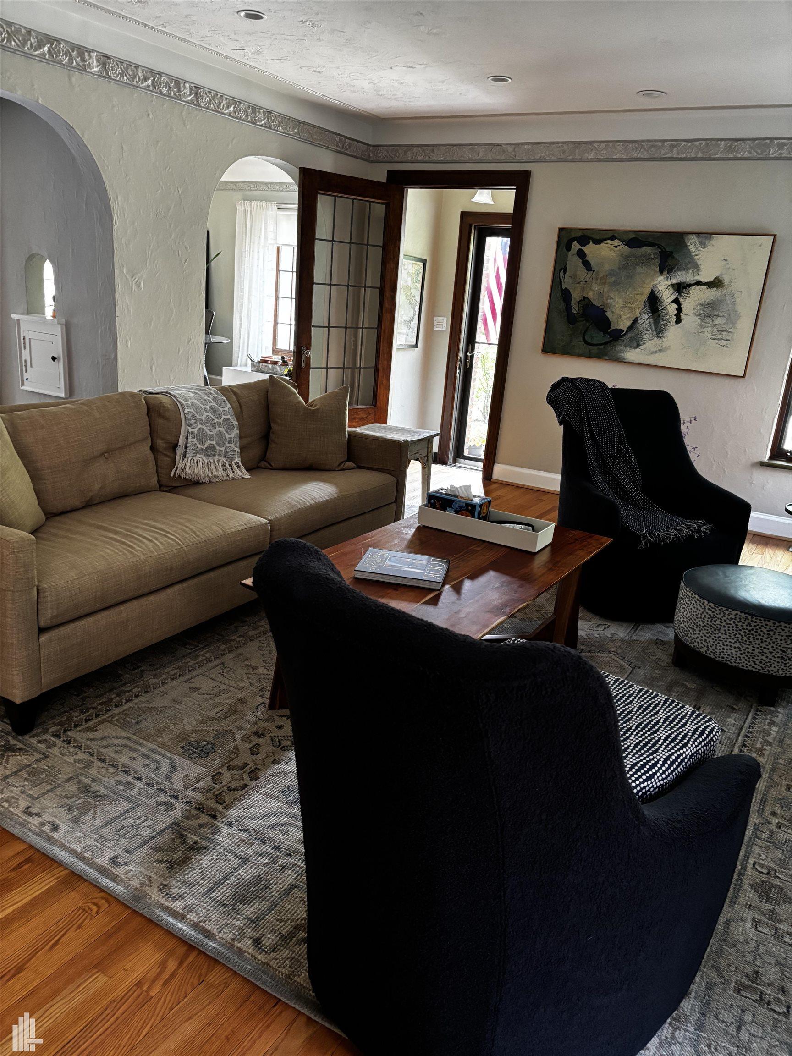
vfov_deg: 67.3
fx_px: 793
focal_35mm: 26
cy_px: 528
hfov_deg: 53.1
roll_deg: -5.7
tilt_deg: -17.5
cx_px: 396
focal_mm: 5.96
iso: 500
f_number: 1.6
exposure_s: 1/44
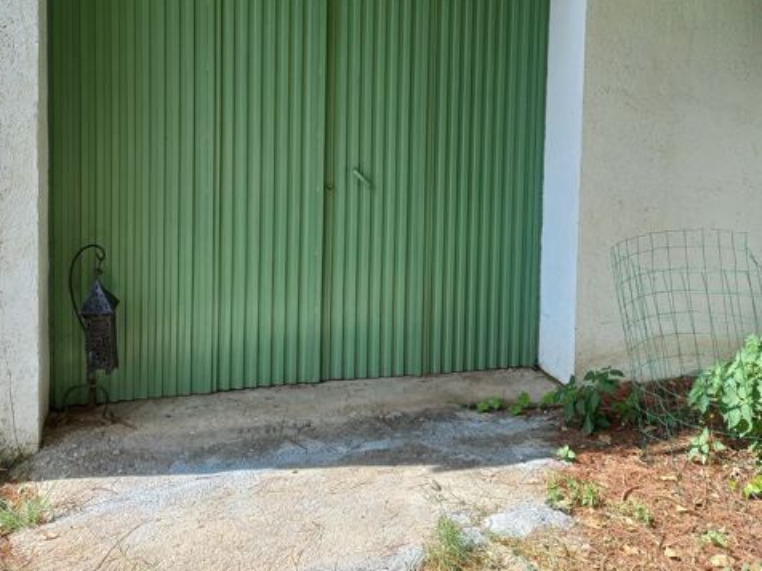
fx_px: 814
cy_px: 160
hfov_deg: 50.1
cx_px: 417
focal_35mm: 37
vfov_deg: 37.9
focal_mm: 4.6
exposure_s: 1/223
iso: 25
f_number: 1.8
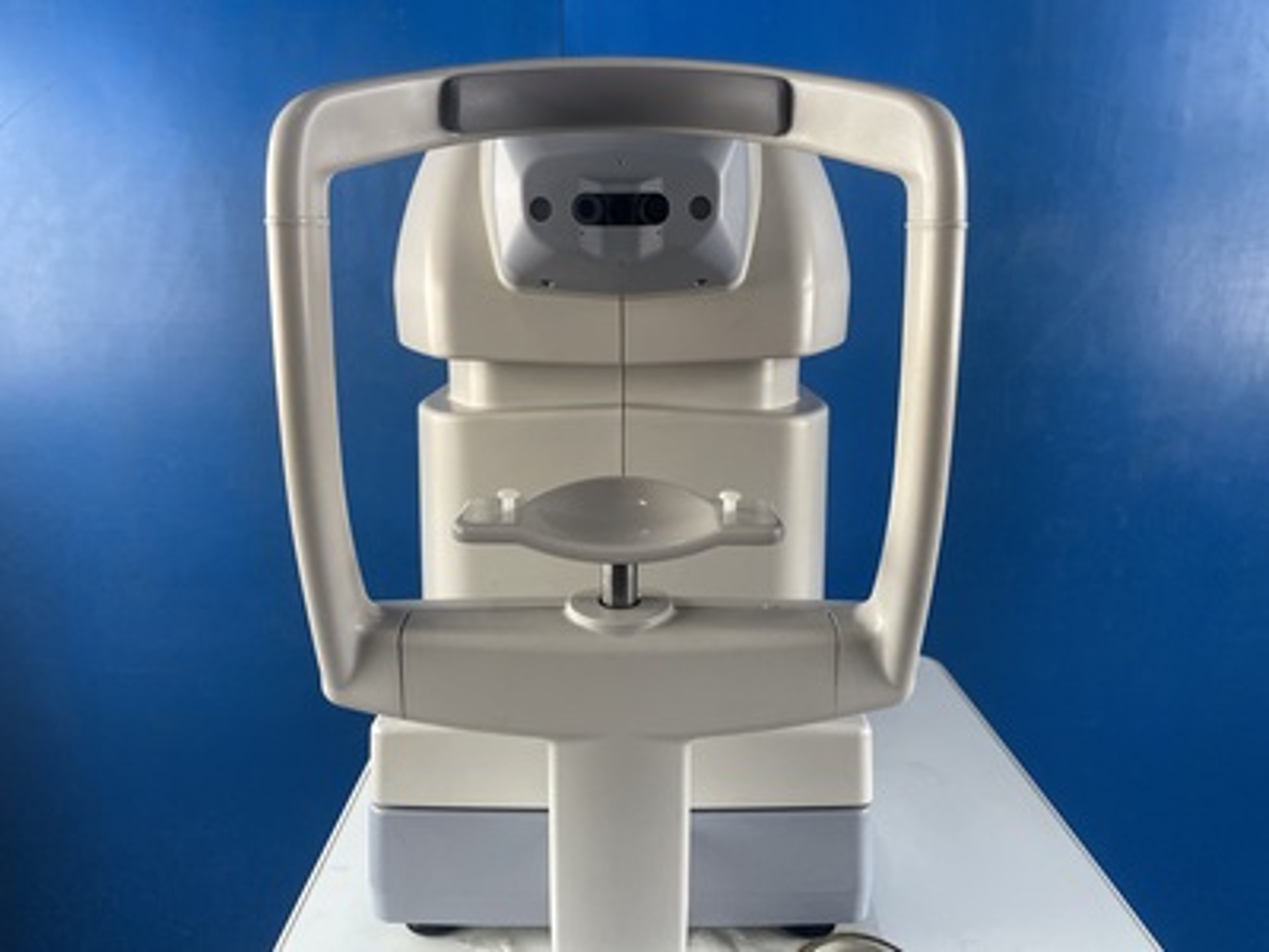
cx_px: 634
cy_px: 476
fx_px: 953
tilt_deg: -13.7
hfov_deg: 67.3
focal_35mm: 26
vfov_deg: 53.1
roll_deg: -1.2
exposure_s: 1/120
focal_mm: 4.2
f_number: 1.6
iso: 100
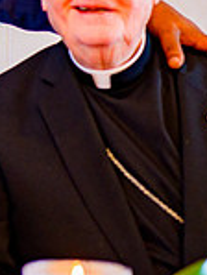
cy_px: -71
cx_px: -253
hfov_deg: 3.6
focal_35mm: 414
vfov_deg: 4.8
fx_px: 3296
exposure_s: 1/125
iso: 1000
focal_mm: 105
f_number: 2.2
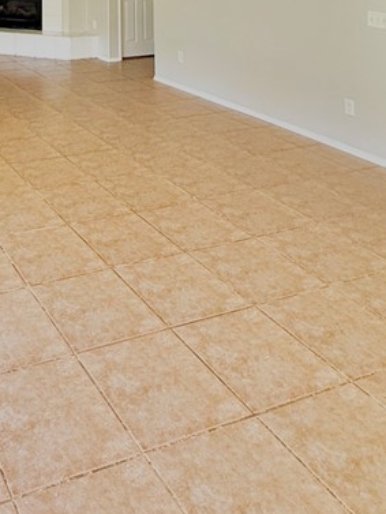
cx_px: -31
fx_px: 565
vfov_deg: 39.3
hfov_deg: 33.3
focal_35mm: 38
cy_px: -61
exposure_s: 1/120
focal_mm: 2.22
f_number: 2.2
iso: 100
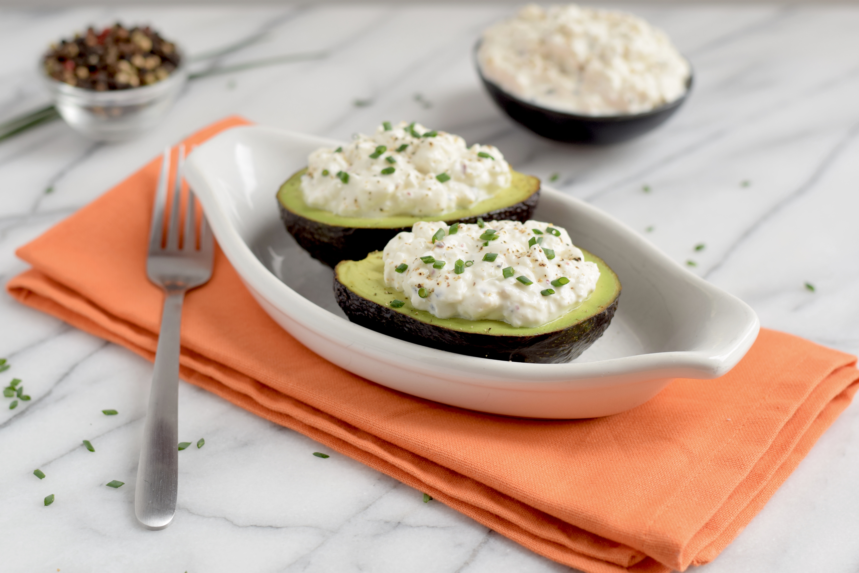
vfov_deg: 18.2
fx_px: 1789
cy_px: 286
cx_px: 430
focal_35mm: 75
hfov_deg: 27.0
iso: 200
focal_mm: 50
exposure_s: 1/100
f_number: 4.5
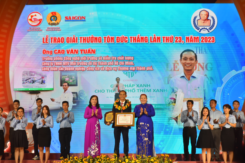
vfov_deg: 18.2
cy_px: 82
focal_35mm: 75
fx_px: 510
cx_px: 122
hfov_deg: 27.0
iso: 1000
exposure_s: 1/200
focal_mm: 50
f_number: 5.6
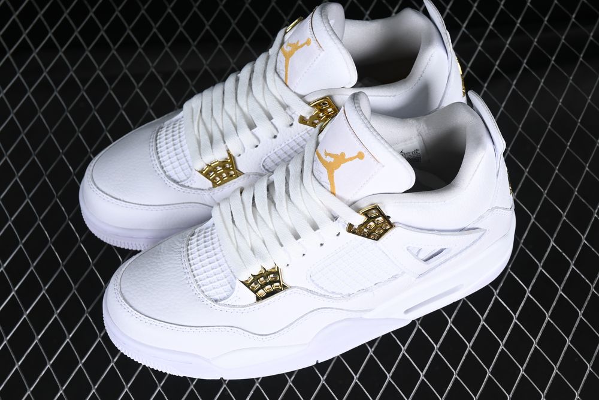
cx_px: 300
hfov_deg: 27.0
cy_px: 200
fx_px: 1248
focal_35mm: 75
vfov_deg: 18.2
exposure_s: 1/100
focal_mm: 50
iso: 160
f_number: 7.1
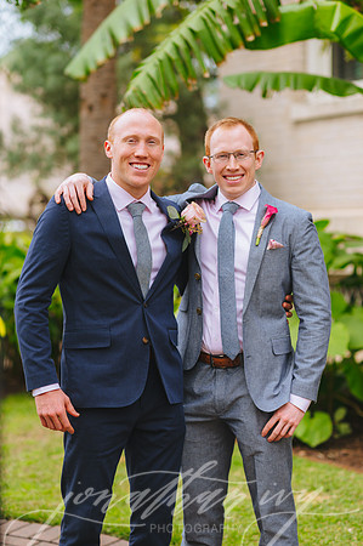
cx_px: 182
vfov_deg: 23.9
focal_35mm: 85
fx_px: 1289
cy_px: 273
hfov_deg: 16.0
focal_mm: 85
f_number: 2.2
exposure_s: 1/2000
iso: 200
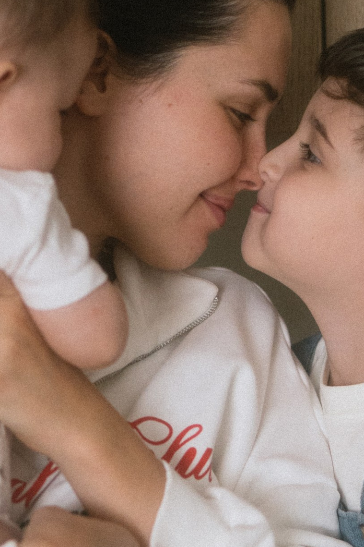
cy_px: 456
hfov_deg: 11.6
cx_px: 174
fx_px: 1790
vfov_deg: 17.2
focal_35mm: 118
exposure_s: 1/400
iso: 1000
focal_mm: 35
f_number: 2
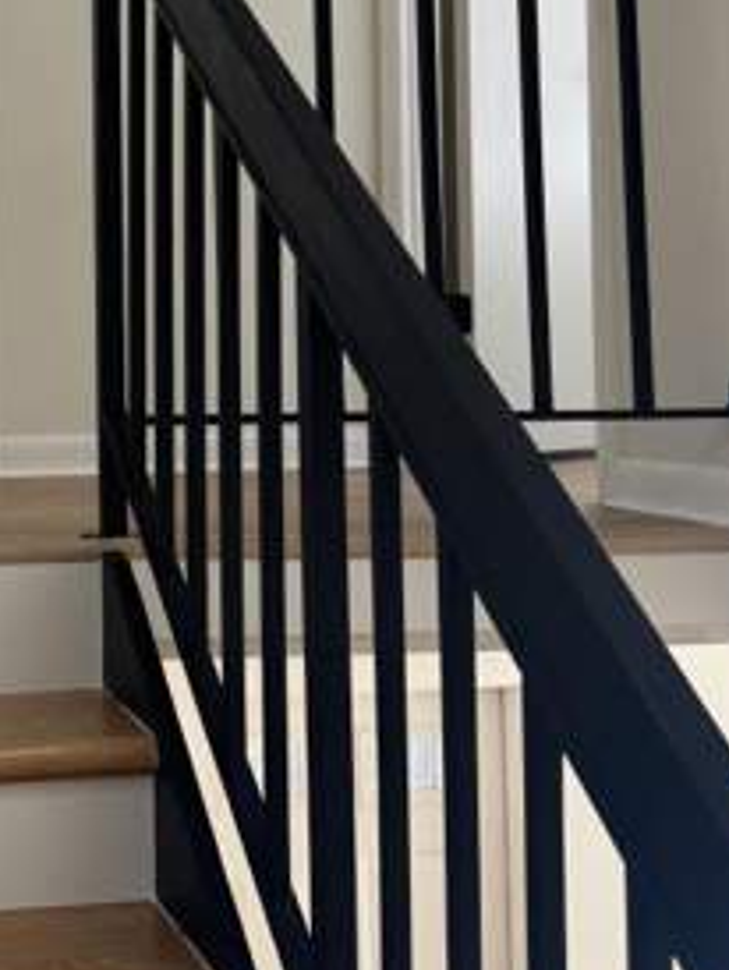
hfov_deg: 24.8
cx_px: -11
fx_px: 1570
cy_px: 280
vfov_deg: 33.8
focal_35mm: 56
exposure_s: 1/120
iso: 160
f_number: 1.78
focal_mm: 6.76
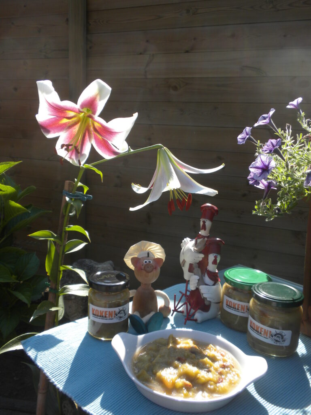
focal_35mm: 37
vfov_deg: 50.1
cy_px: 208
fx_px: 443
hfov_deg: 38.7
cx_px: 156
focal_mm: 6.6
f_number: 3.5
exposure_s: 1/414
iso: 64
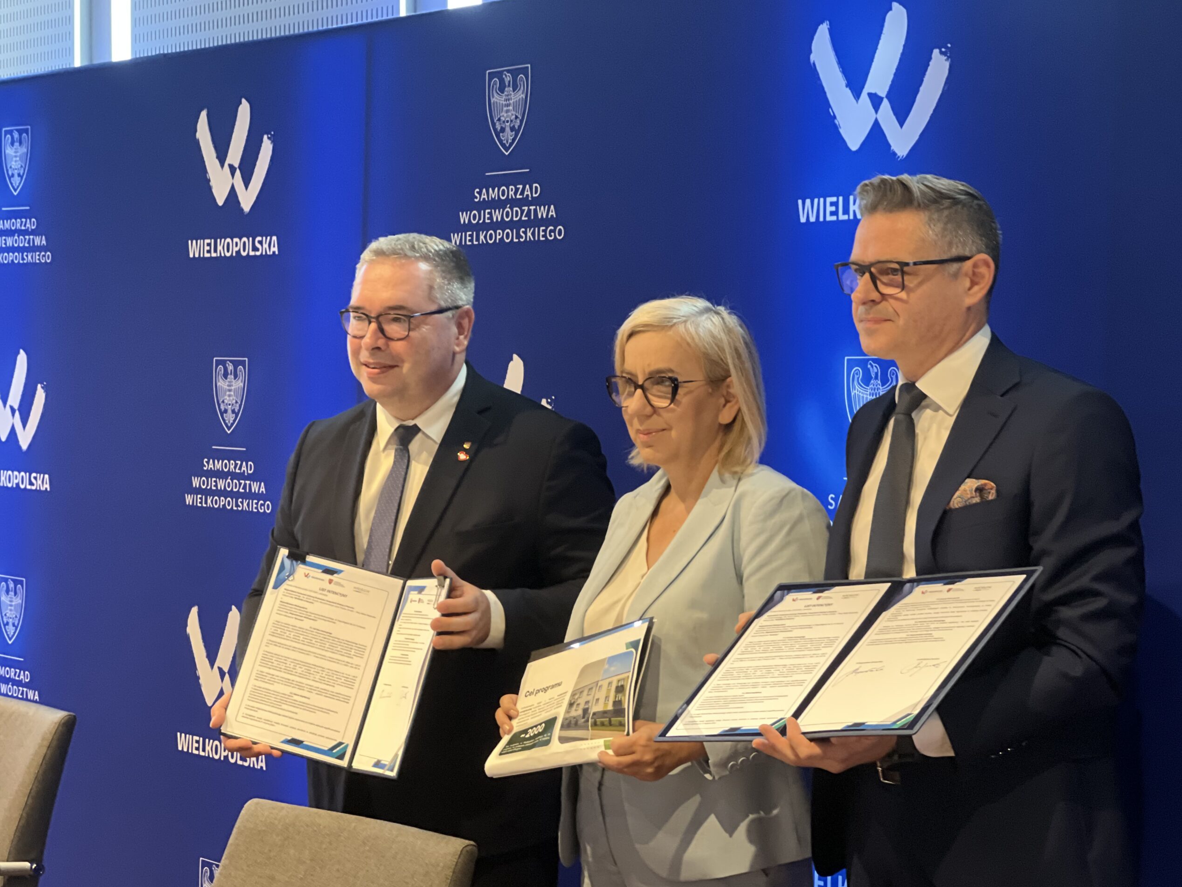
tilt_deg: -1.2
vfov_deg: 18.9
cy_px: 447
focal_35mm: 78
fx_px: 2663
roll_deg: +0.3
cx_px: 598
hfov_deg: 25.0
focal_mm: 9
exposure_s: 1/18
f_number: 2.8
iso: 400
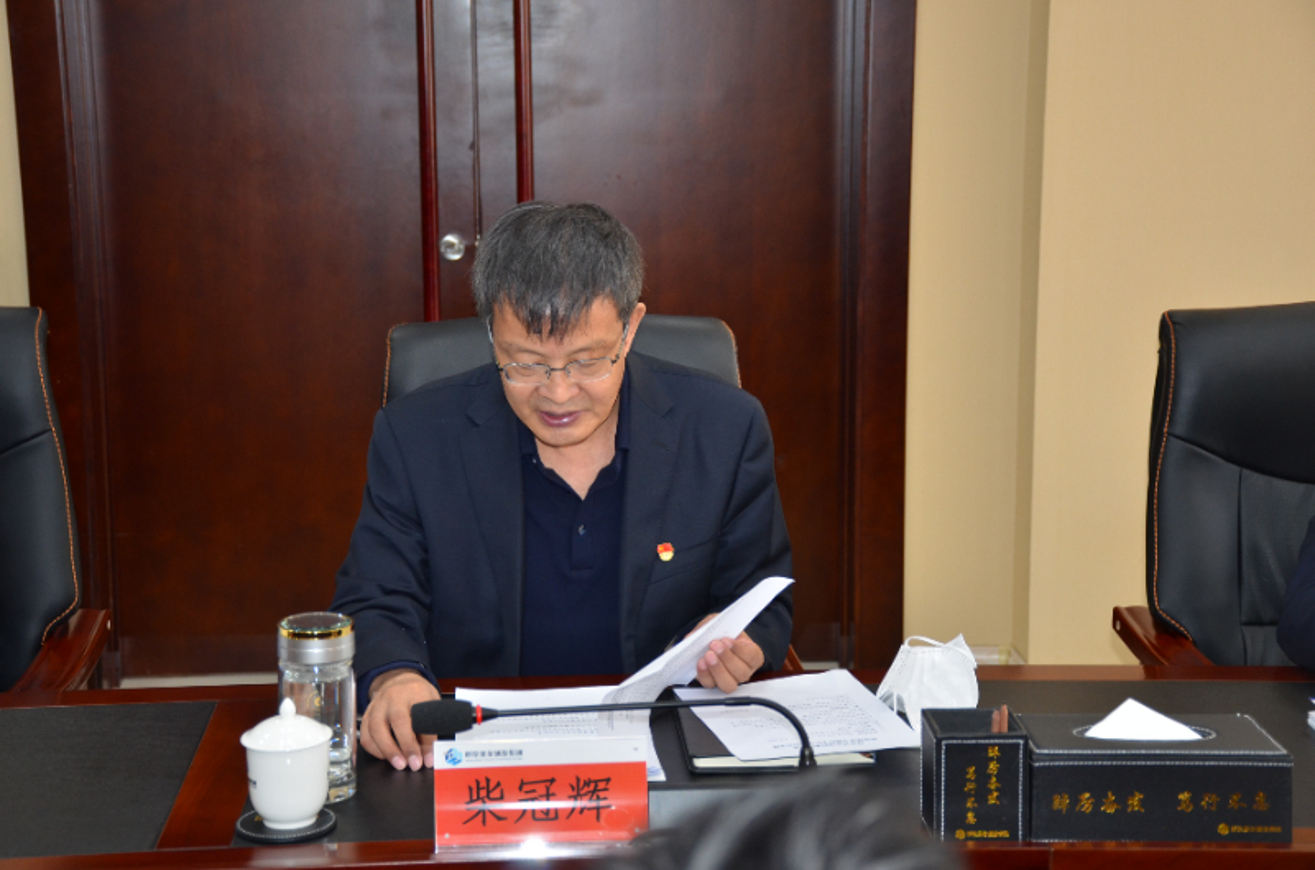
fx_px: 2459
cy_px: 435
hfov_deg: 29.9
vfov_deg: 20.1
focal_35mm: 68
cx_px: 658
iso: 500
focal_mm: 45
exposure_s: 1/60
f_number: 4.5
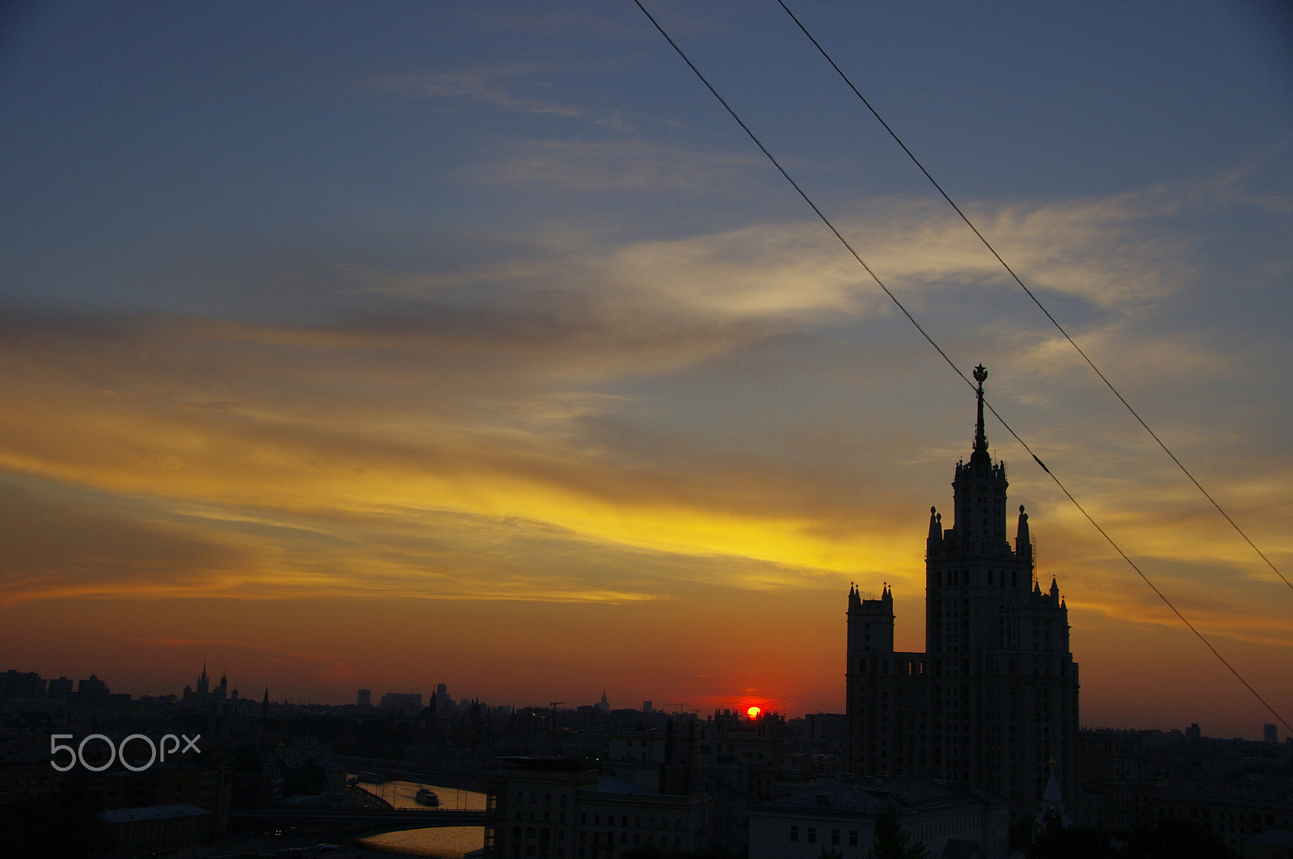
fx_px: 1435
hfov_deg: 48.5
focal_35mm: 40
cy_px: 430
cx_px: 646
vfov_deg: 33.3
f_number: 5.6
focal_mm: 26.88
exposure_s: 1/800
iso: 200
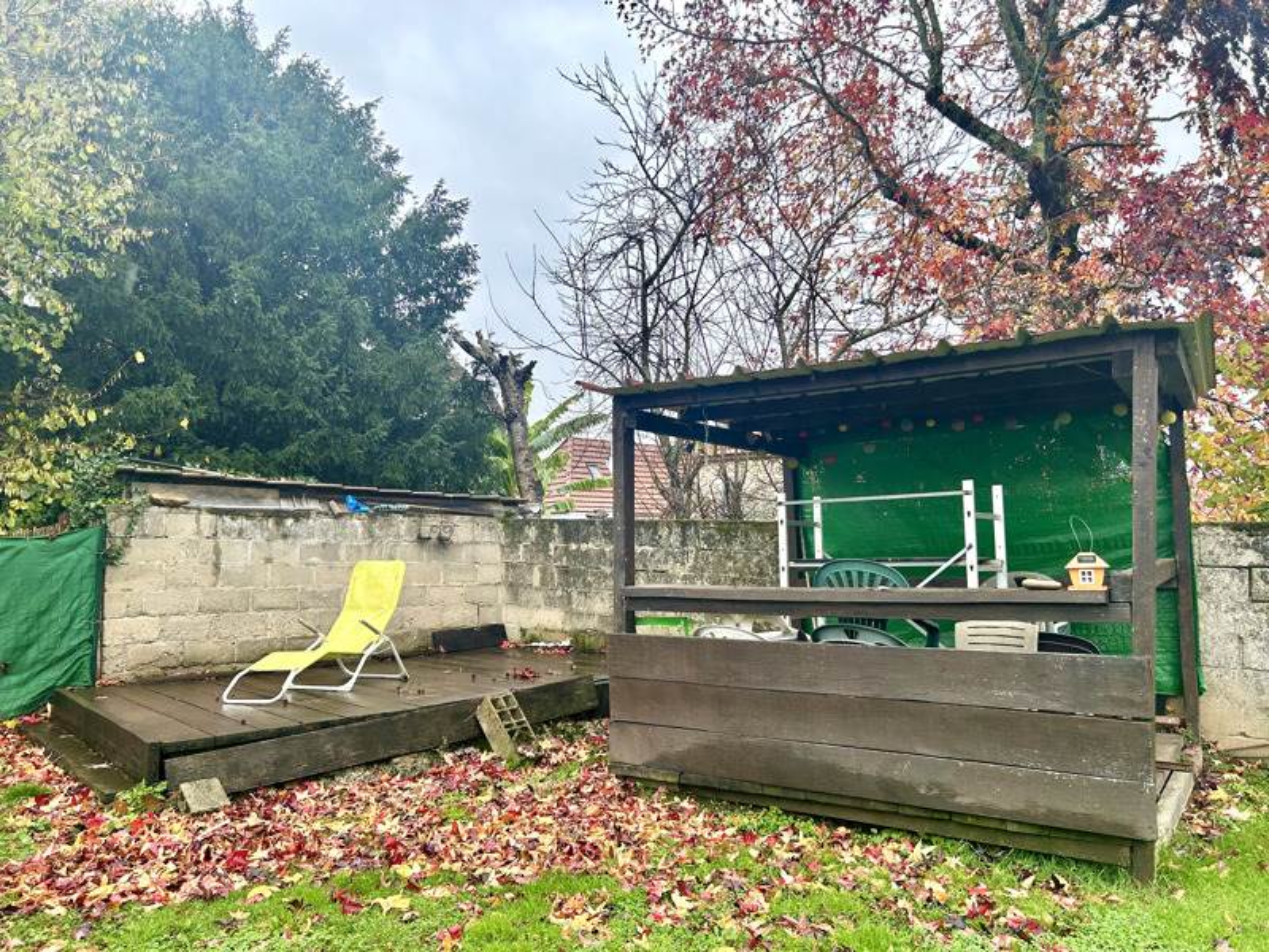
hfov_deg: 67.3
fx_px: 953
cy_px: 476
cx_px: 634
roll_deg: +1.2
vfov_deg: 53.1
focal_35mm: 26
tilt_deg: +5.6
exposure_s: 1/150
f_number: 1.5
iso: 40
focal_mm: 5.7
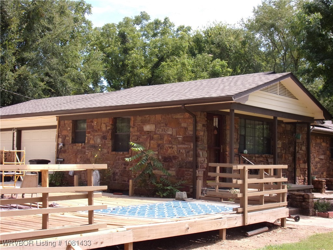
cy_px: 125
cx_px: 166
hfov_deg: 41.2
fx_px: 443
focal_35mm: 46
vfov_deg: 31.5
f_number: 4.1
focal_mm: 8.3
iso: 80
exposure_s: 1/280
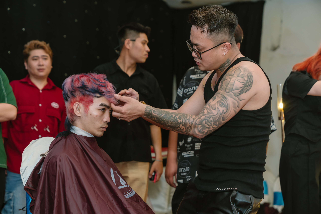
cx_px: 160
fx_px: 562
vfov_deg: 21.6
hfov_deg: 31.9
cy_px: 107
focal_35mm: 63
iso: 640
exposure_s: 1/125
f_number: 3.2
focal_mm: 63
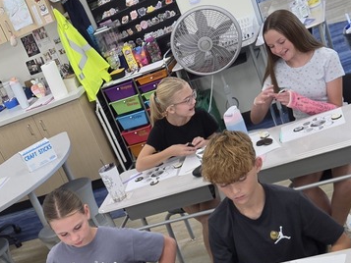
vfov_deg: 21.2
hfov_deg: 29.0
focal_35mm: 66
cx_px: 98
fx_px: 669
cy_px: 286
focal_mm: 5.4
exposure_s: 1/180
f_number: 1.8
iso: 250
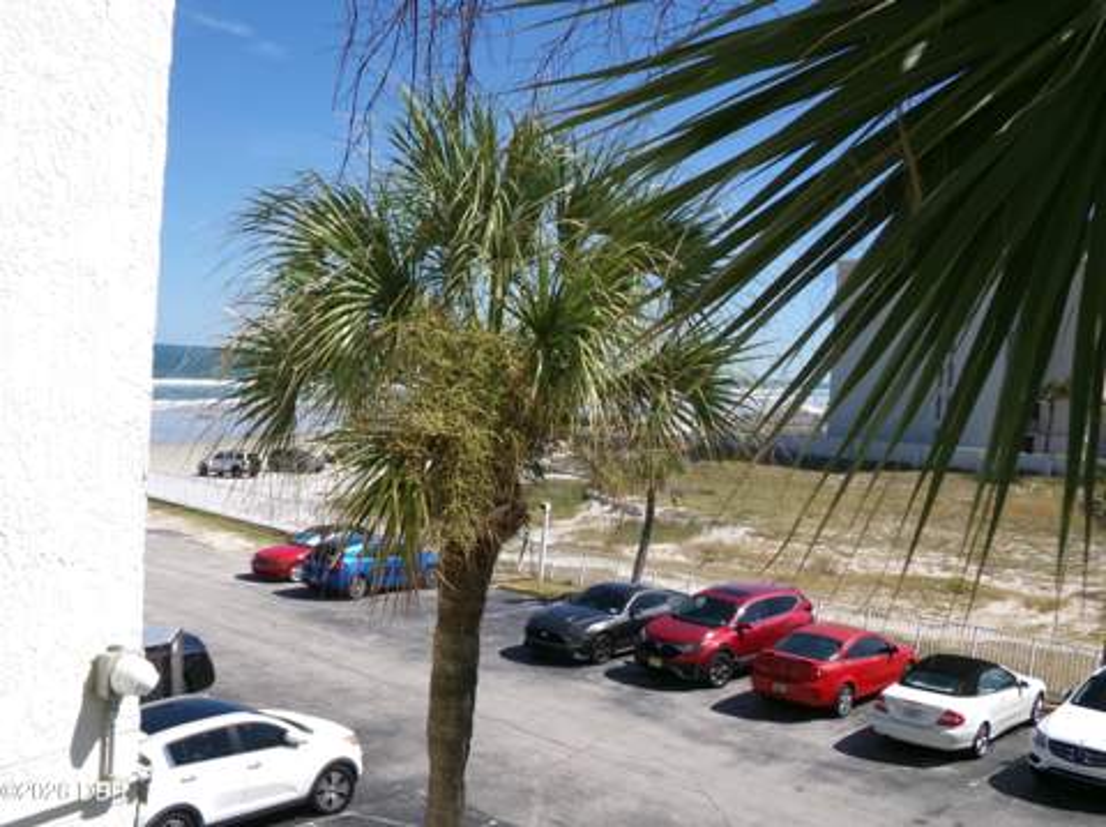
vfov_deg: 38.6
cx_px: 553
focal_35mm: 37
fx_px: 1181
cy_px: 414
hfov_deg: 50.2
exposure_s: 1/600
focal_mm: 6.6
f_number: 4
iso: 100
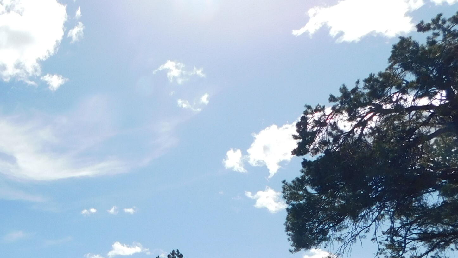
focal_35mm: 52
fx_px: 631
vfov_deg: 20.7
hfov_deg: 37.0
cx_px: 34
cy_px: 349
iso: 125
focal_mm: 4
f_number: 6
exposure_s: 1/800
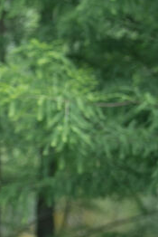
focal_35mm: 687
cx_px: -232
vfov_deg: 3.0
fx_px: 4516
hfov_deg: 2.0
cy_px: 263
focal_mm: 100
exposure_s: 1/250
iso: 100
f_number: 2.8
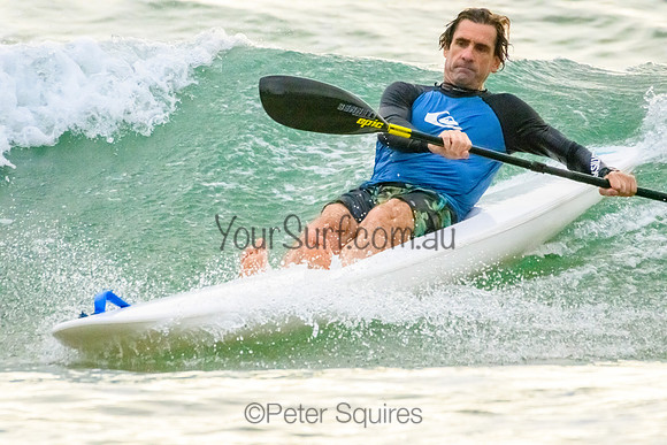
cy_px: 222
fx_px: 18531
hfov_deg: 2.1
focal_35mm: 1000
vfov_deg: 1.4
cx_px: 334
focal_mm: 1000
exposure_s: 1/4000
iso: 25600
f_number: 11
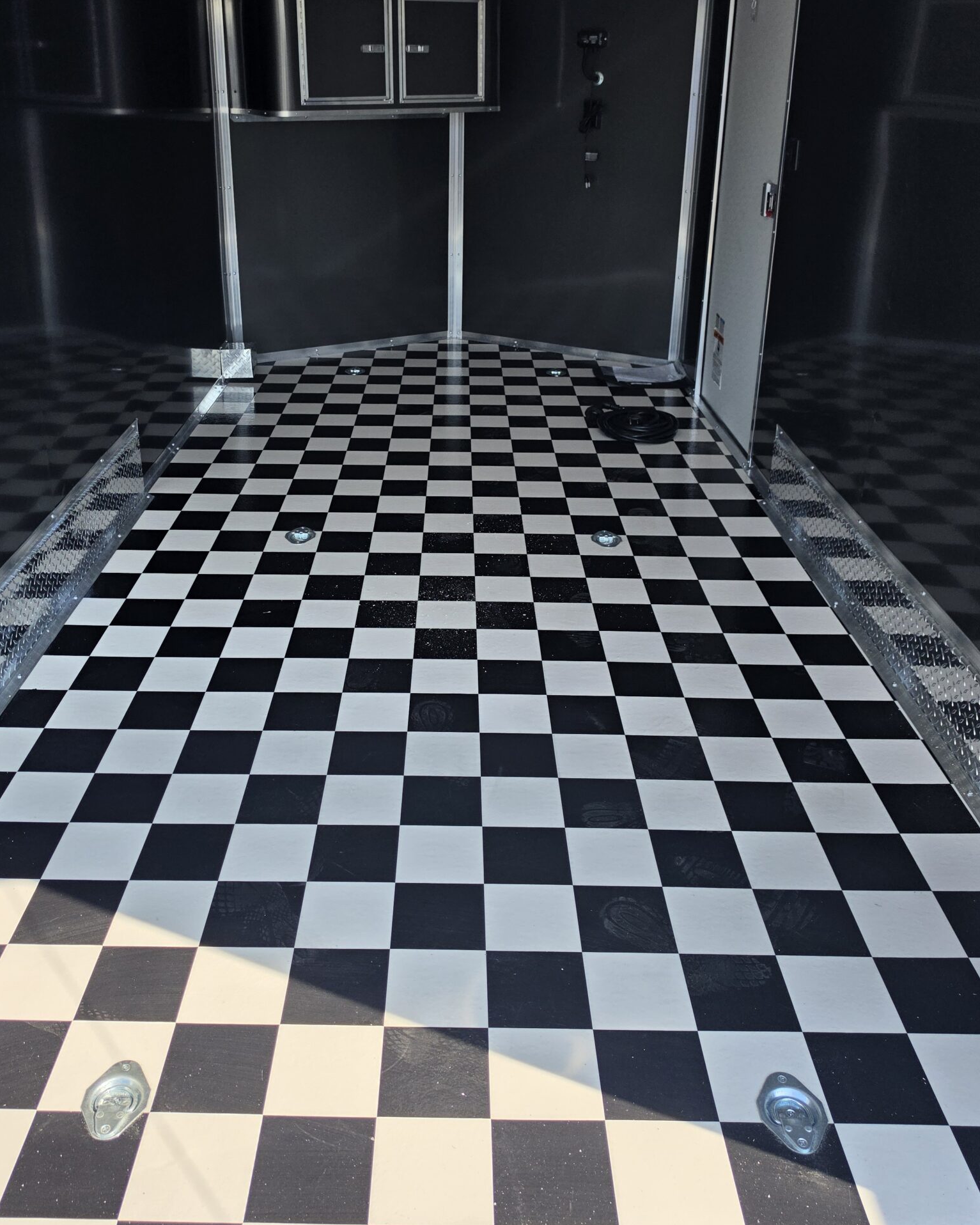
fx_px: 1088
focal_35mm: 30
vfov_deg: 57.9
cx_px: 458
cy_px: 449
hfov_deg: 48.5
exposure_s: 1/4764
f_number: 1.4
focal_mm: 6.5
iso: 64
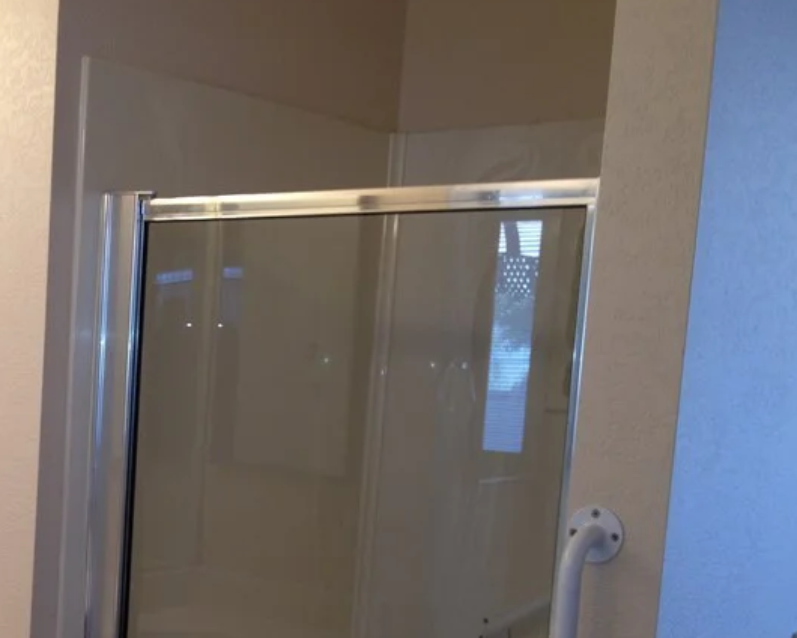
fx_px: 1557
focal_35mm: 66
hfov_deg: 27.6
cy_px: 533
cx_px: 68
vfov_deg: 22.7
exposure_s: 1/33
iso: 64
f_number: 2.4
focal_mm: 4.28
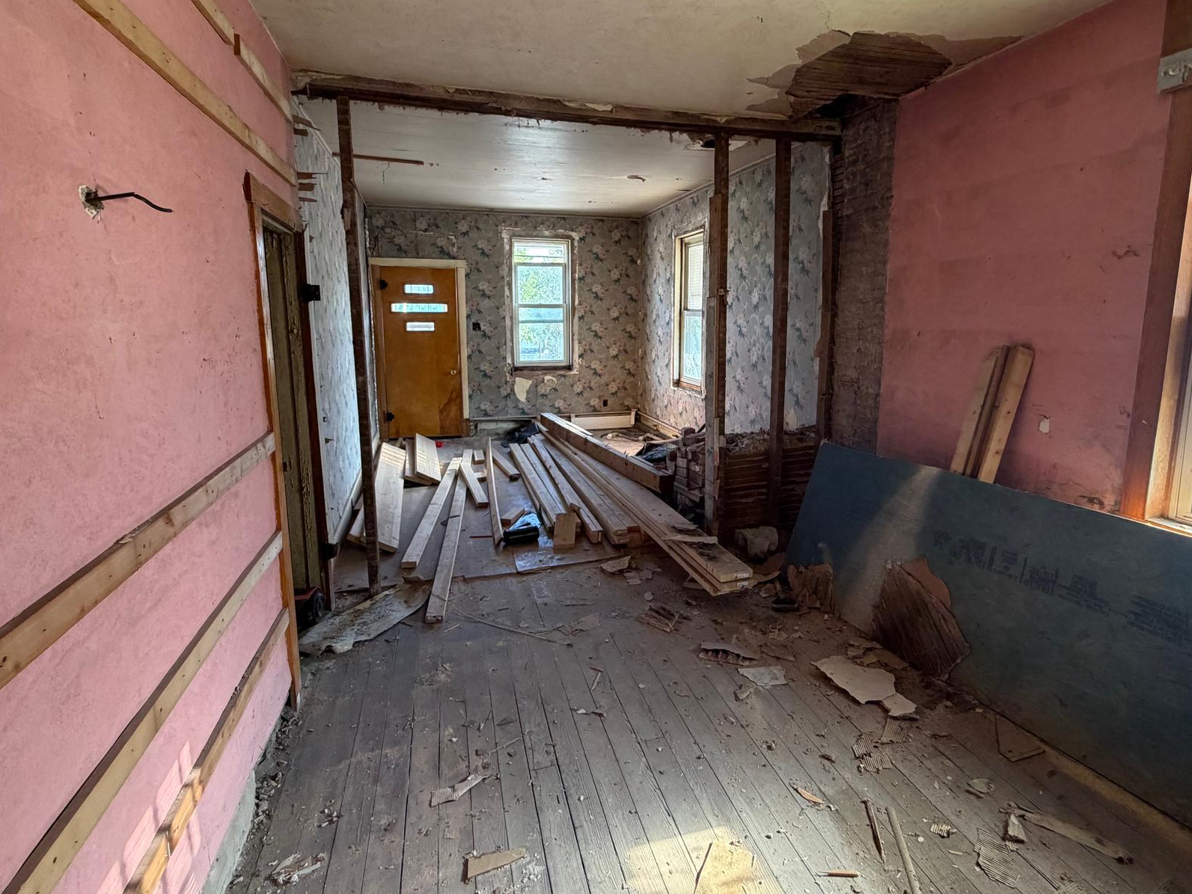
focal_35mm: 18
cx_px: 650
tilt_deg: -7.9
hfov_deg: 87.5
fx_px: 620
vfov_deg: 71.4
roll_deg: -0.1
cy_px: 399
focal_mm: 2.22
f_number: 2.2
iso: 320
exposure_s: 1/86
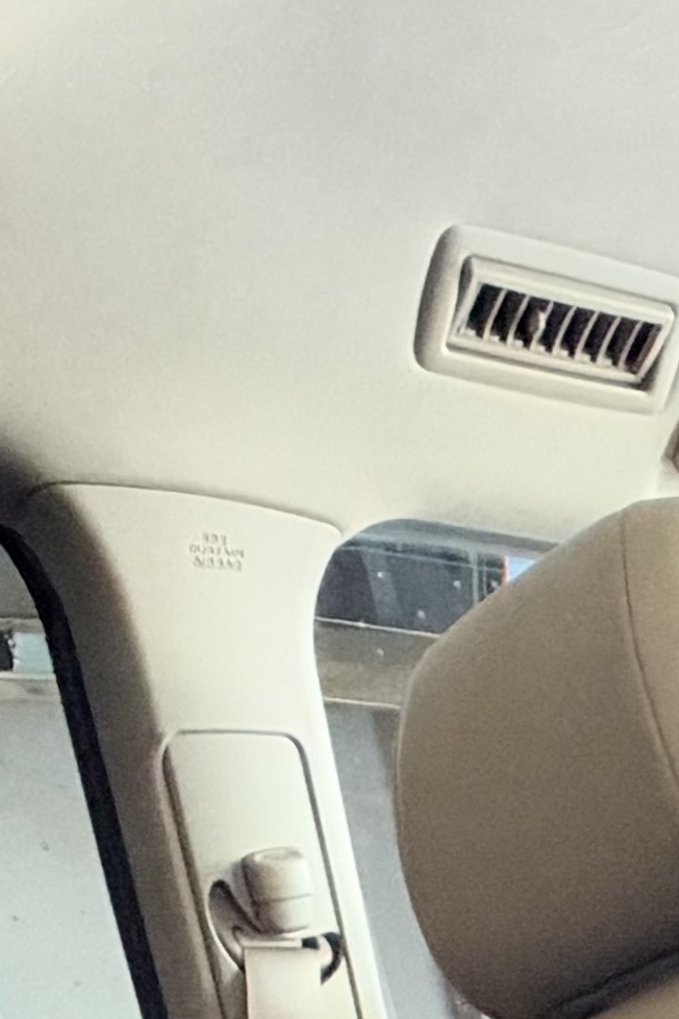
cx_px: 1161
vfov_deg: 16.9
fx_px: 2405
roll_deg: +12.1
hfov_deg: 14.4
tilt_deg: -14.8
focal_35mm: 85
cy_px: 2104
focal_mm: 2.22
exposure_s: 1/44
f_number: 2.2
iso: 1250
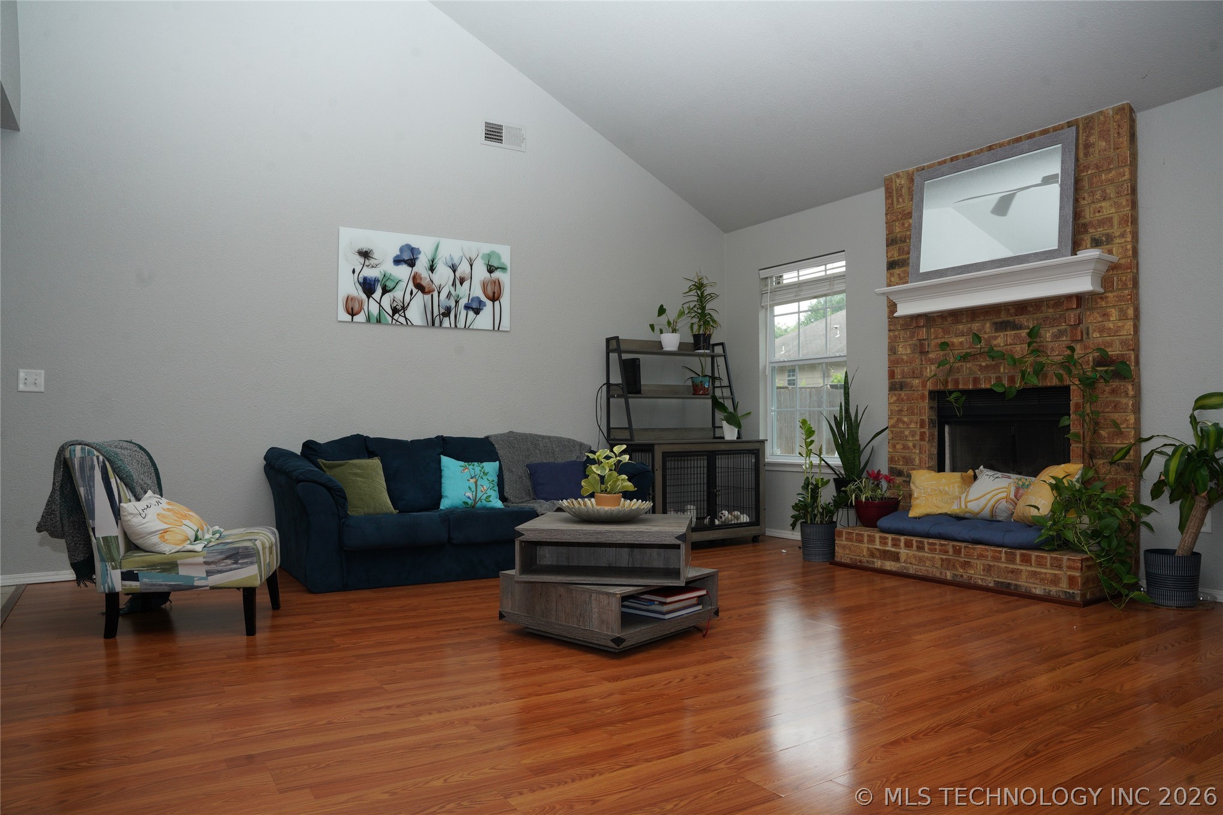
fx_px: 815
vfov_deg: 53.1
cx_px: 612
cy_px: 408
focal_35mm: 24
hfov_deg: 73.7
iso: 800
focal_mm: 24
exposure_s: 1/160
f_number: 10
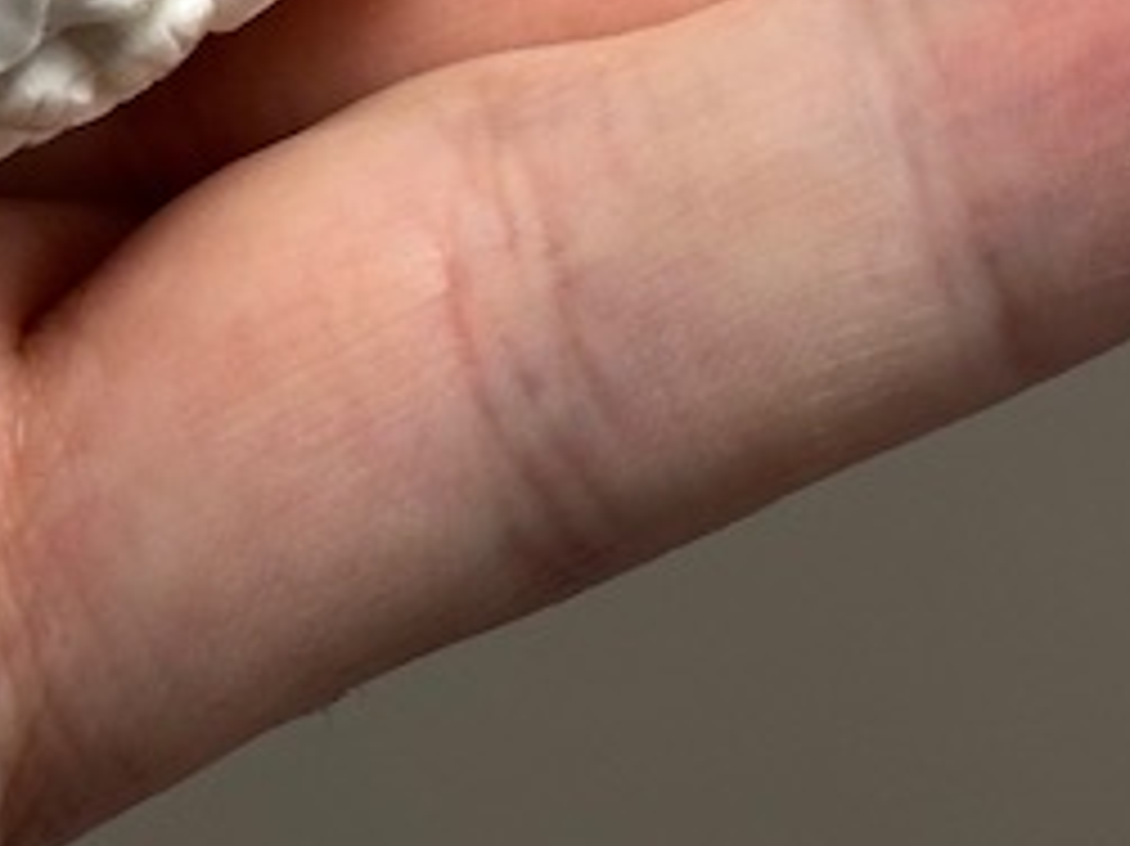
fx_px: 7994
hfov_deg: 8.1
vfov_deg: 5.8
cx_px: 1017
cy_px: -1152
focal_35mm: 245
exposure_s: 1/100
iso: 64
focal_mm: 6.86
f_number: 1.78
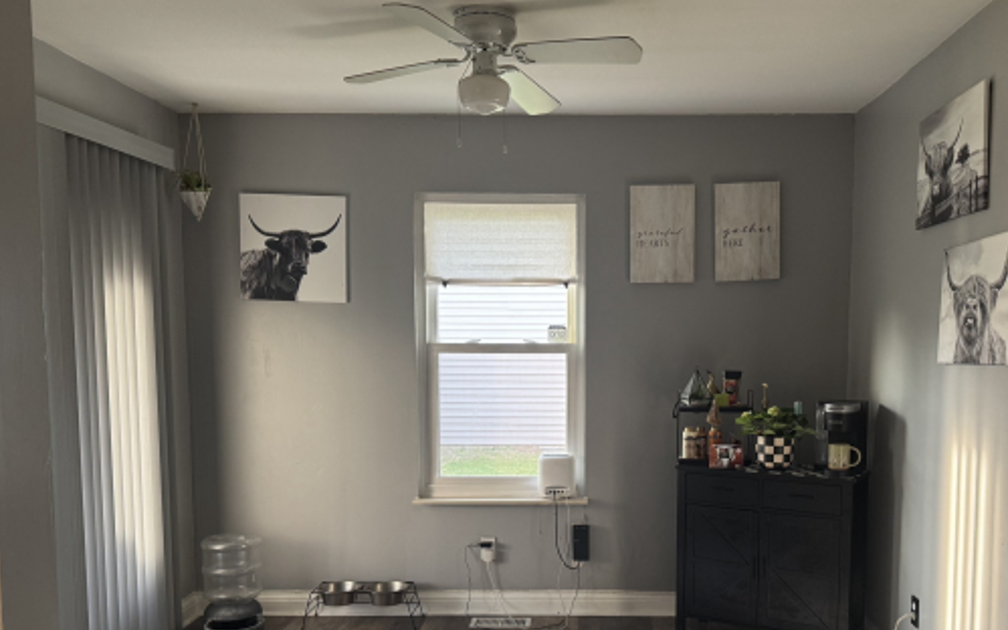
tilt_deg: -6.5
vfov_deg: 36.9
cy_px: 422
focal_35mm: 34
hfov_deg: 56.5
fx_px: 934
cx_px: 573
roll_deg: +0.4
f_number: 1.78
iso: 200
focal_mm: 6.76
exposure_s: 1/64
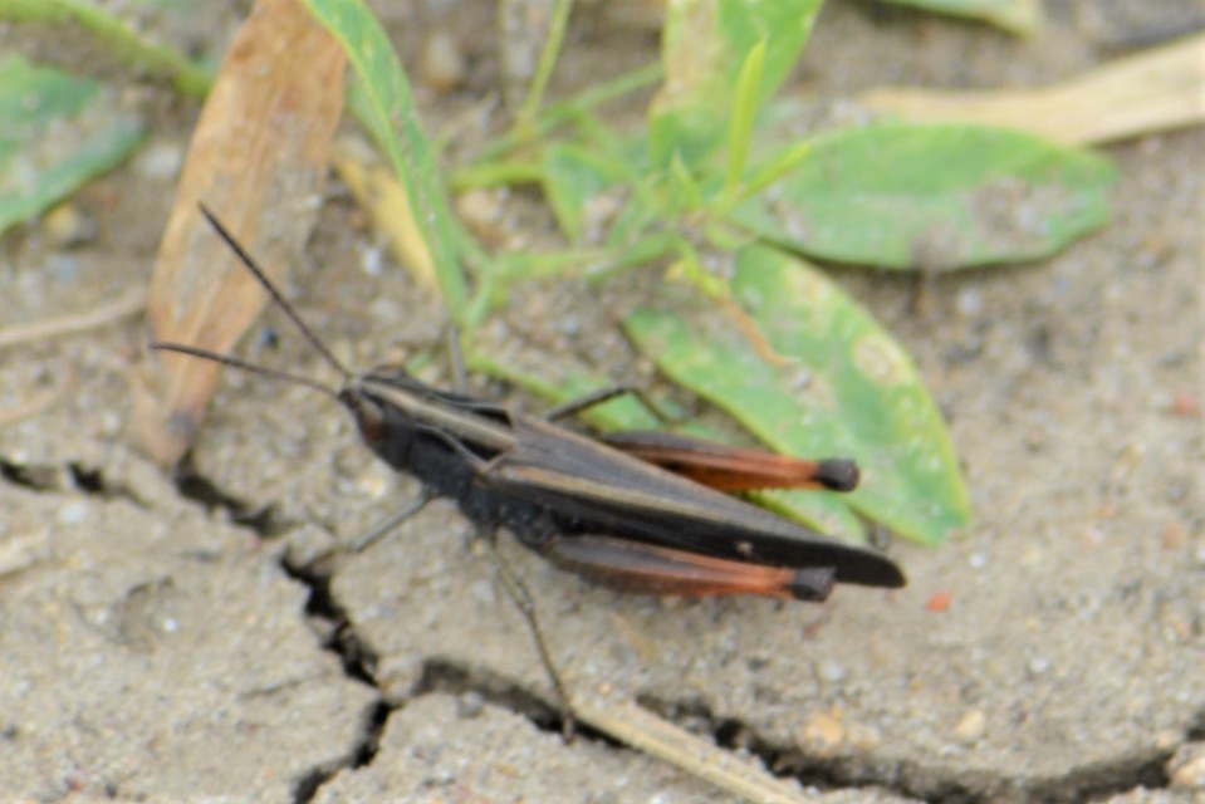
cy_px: 402
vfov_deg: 3.1
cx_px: 602
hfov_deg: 4.6
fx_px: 15066
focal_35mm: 450
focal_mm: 300
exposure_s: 1/125
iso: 100
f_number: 8
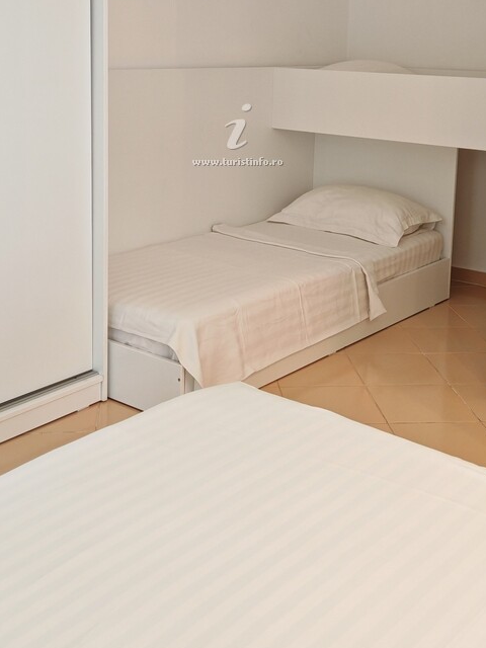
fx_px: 899
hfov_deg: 30.3
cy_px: 153
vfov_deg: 38.5
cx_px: 257
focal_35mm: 48
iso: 500
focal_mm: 6.67
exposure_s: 1/100
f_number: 1.9
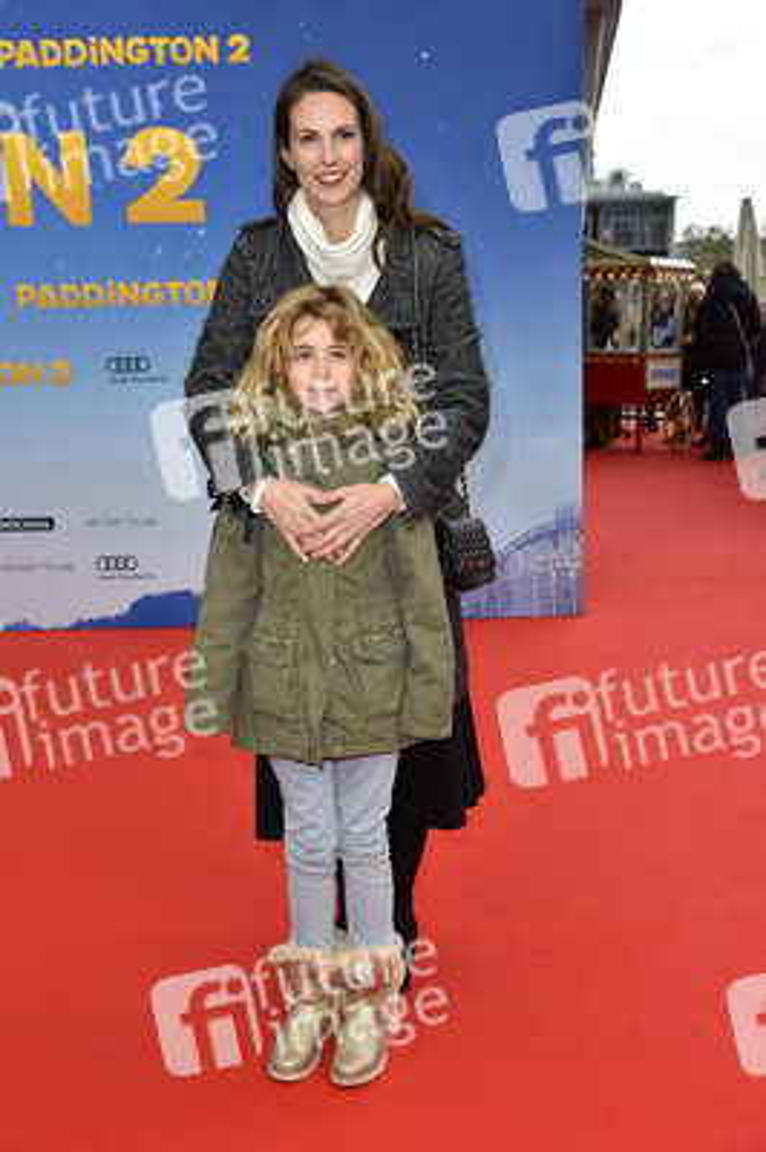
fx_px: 1215
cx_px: 383
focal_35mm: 38
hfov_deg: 35.0
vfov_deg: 50.7
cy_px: 576
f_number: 5.6
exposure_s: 1/250
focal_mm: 38
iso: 640
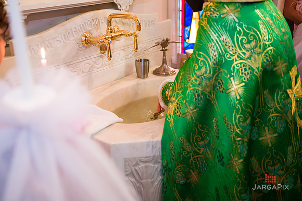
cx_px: 151
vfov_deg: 33.4
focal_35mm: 40
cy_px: 100
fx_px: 335
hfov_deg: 48.5
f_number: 3.2
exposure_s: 1/125
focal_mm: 40
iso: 3200
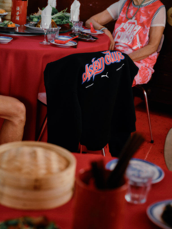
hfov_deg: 18.7
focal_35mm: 79
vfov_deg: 24.7
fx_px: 523
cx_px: 86
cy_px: 114
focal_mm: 100
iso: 2000
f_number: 6.4
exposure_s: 1/250
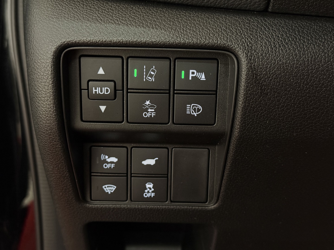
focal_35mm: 48
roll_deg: -1.8
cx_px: 167
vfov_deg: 30.3
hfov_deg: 39.7
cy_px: 125
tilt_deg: -15.3
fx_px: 463
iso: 500
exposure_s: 1/28
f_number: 1.78
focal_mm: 6.76
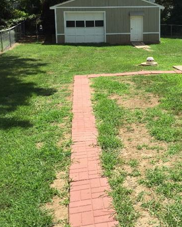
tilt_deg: -8.1
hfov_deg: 31.2
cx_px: 119
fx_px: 323
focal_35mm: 48
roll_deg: +0.6
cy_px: 62
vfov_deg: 38.0
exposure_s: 1/1647
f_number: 2.2
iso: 32
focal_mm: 4.15
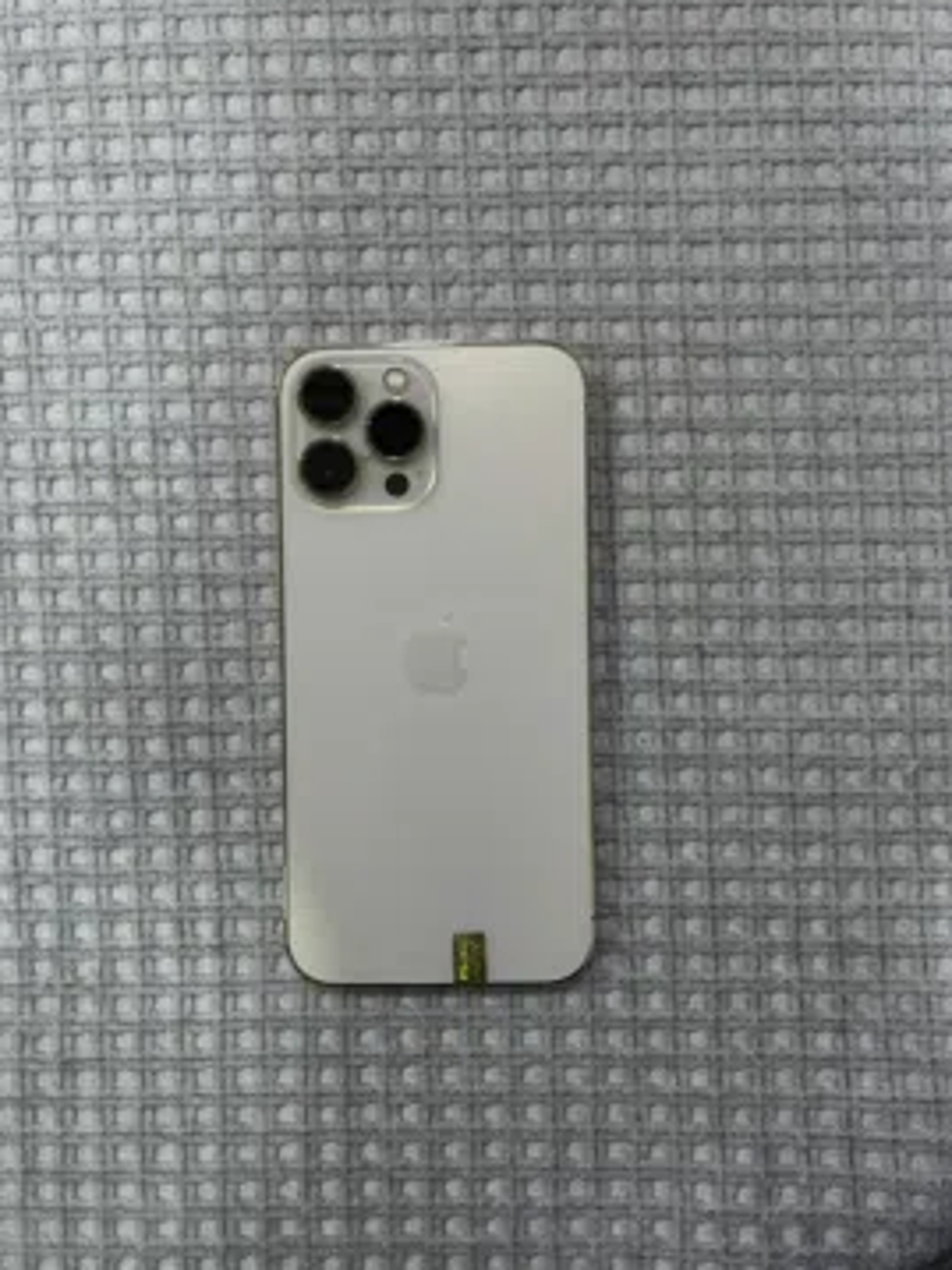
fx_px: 1064
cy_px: 683
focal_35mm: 29
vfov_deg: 61.6
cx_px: 446
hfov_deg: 48.2
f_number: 1.6
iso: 160
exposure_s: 1/60
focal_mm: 5.1
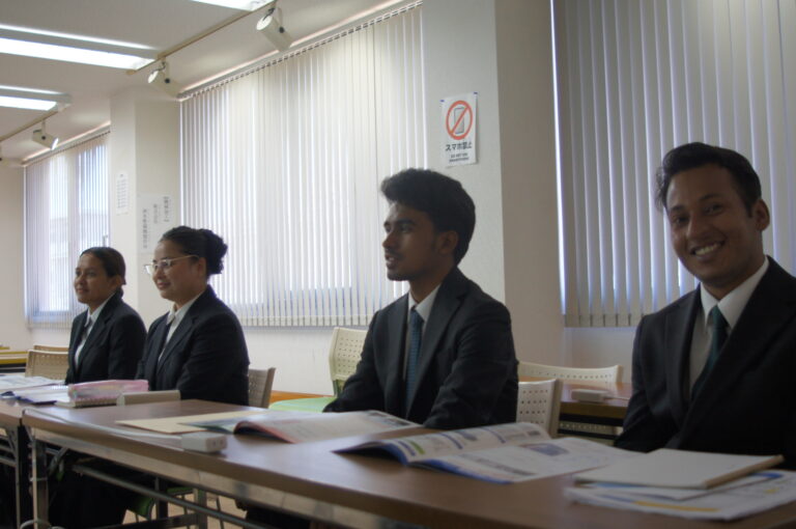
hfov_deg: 46.5
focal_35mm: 42
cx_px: 398
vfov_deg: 31.8
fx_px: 927
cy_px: 264
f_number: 4
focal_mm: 28
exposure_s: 1/50
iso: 400
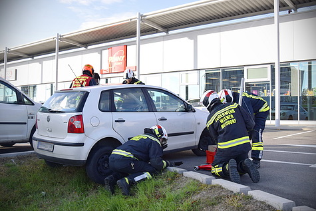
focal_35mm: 36
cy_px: 106
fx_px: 316
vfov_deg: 36.9
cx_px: 158
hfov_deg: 53.1
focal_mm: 24
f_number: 8
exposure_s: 1/250
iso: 220
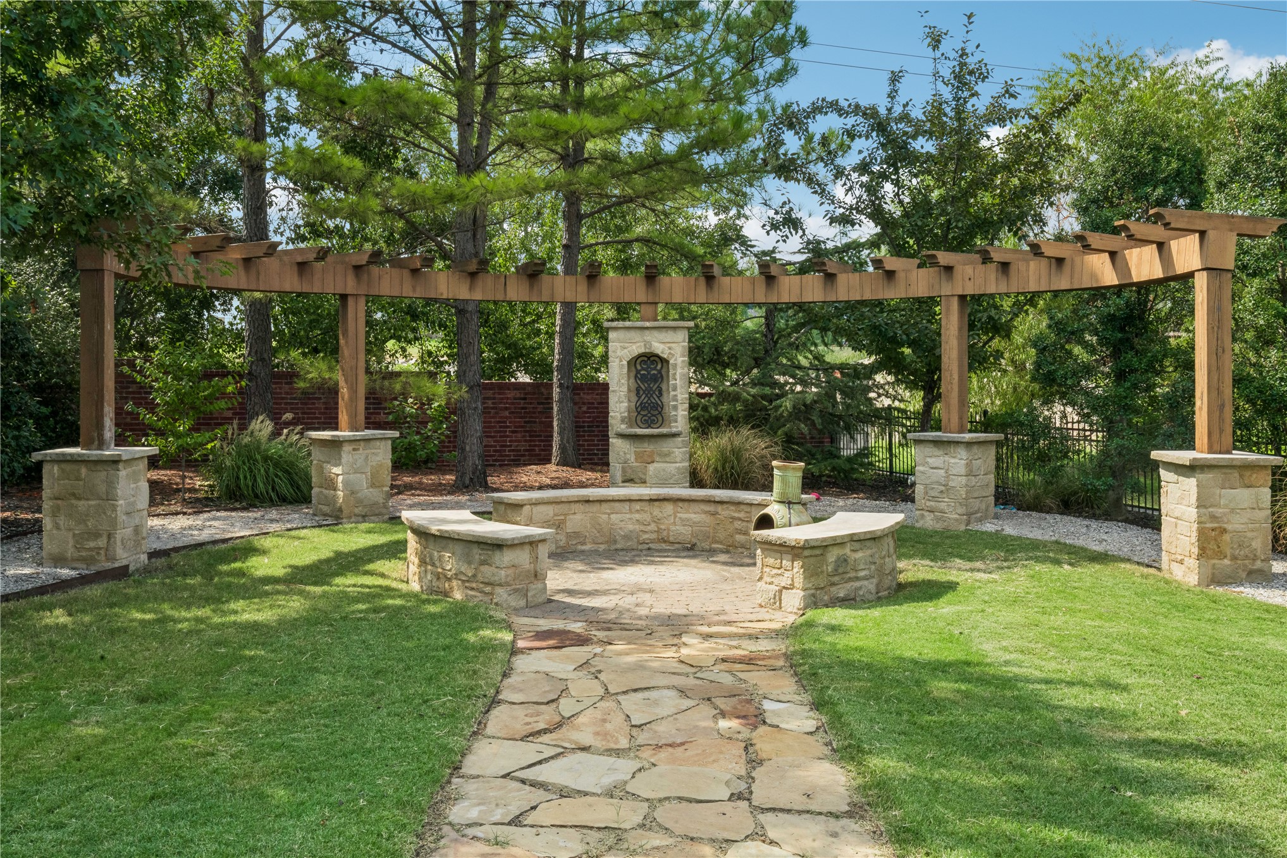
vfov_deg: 37.9
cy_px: 429
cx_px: 644
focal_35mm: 35
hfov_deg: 54.4
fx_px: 1251
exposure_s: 1/80
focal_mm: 35
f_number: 22
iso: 800
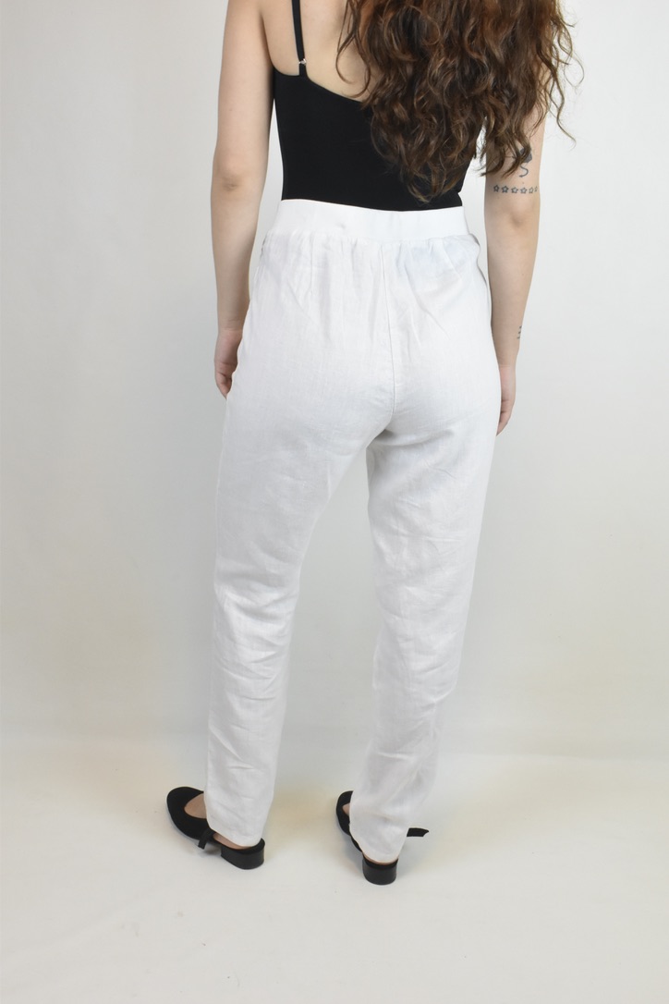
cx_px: 334
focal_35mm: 42
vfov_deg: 46.4
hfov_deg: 31.9
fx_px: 1171
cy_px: 502
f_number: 18
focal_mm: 28
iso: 1600
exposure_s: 1/30
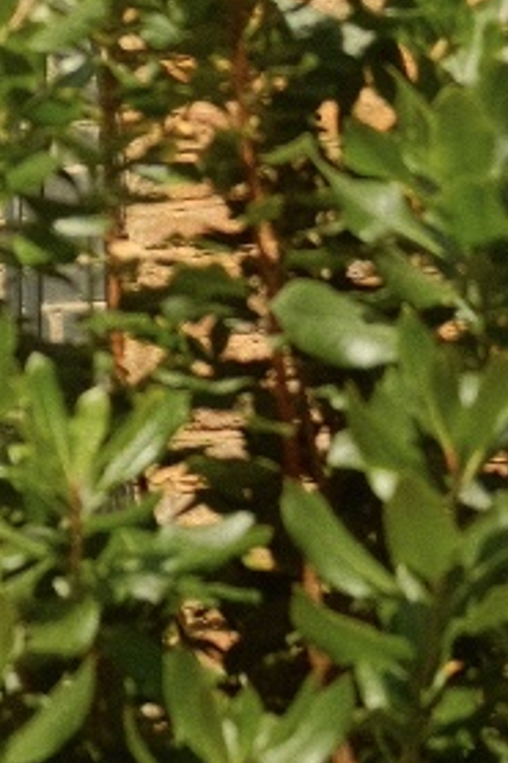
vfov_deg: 7.8
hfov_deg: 5.0
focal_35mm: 262
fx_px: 5552
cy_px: -198
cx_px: -1030
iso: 640
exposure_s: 1/4000
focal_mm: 27
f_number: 2.8
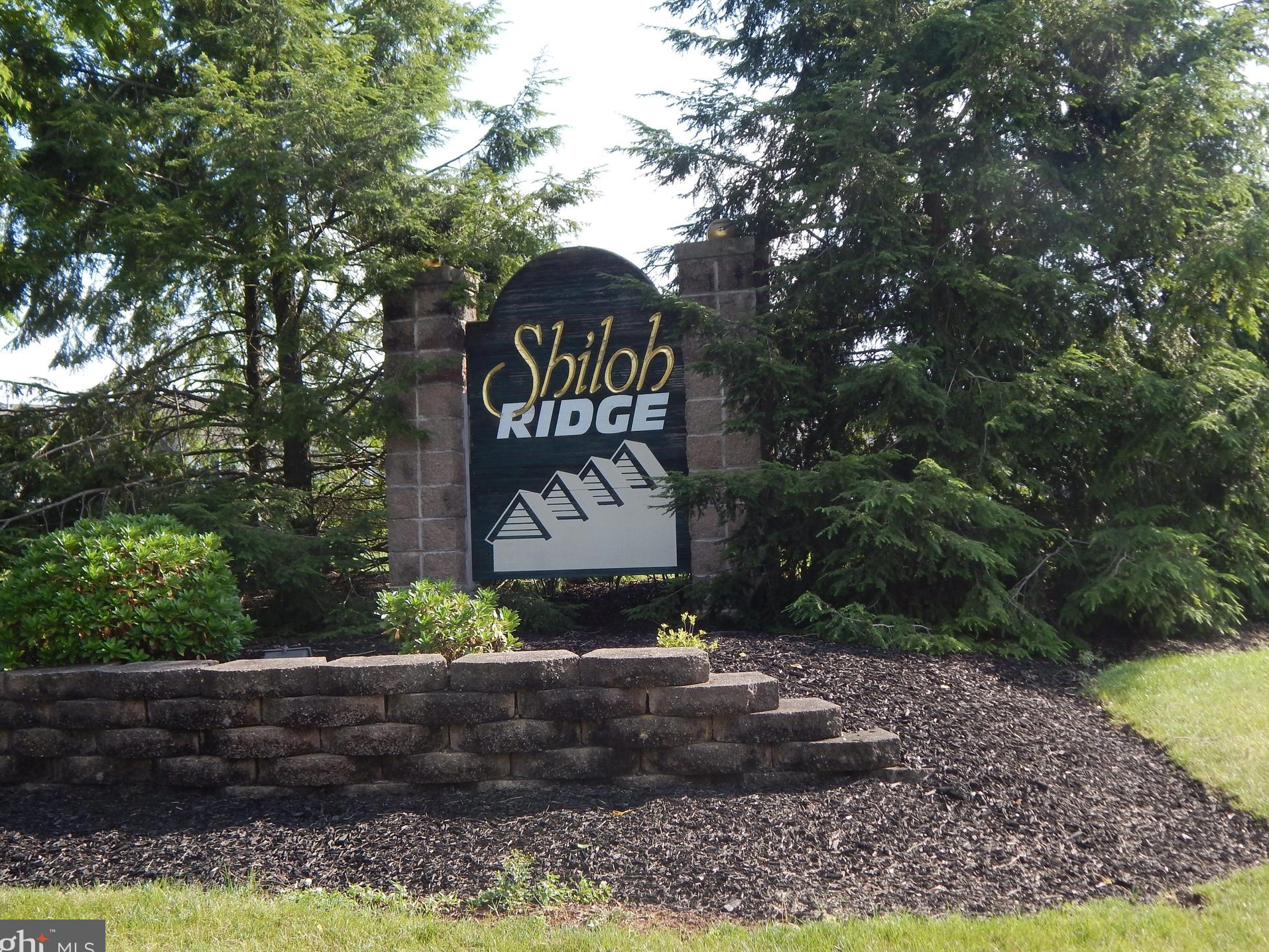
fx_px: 1687
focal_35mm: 46
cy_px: 465
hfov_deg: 41.2
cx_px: 619
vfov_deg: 31.5
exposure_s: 1/400
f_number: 3.6
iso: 125
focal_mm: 7.7
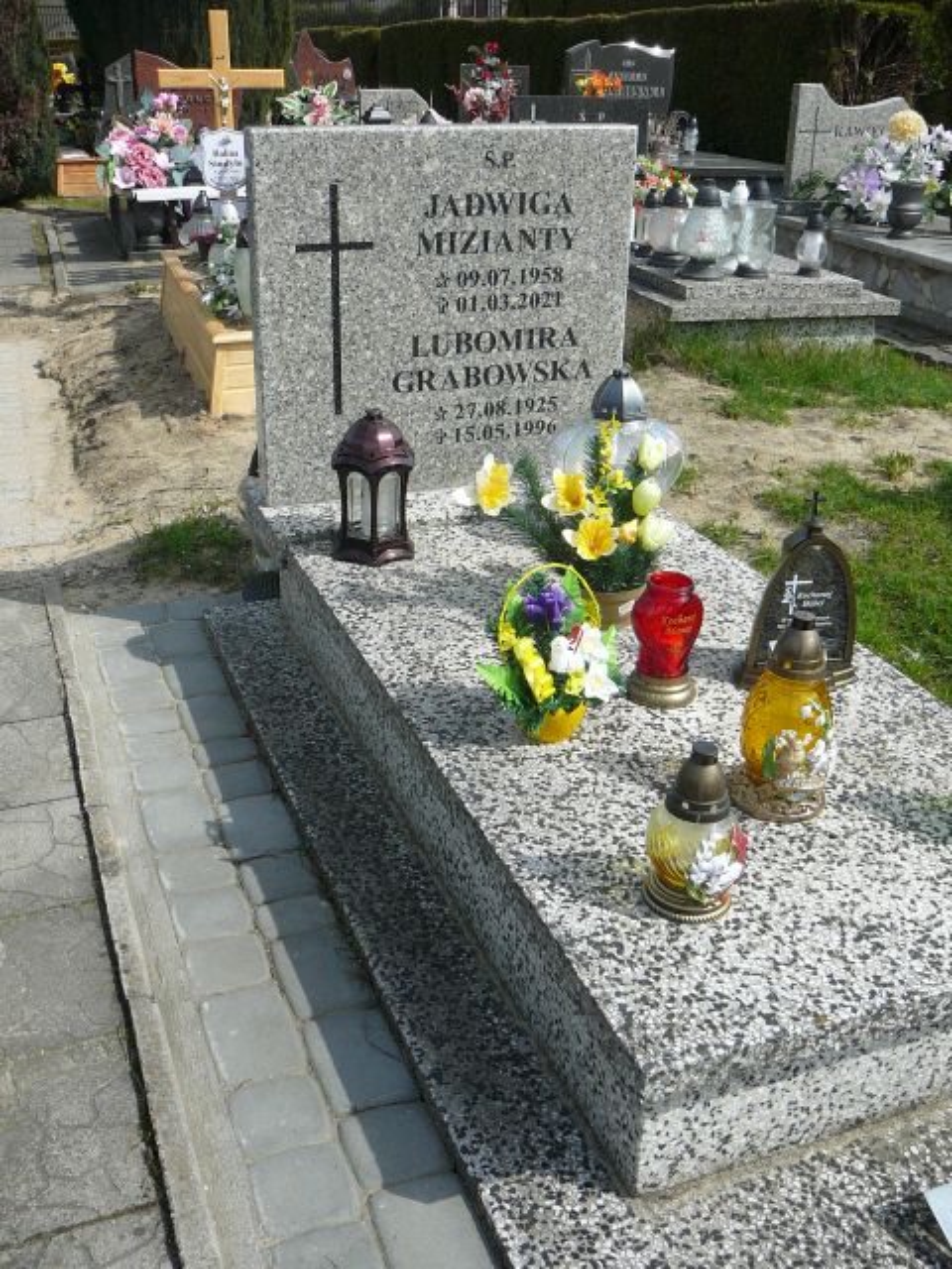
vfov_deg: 52.6
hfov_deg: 40.7
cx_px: 476
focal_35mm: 35
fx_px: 1283
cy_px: 634
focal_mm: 5.2
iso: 80
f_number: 5
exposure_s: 1/400
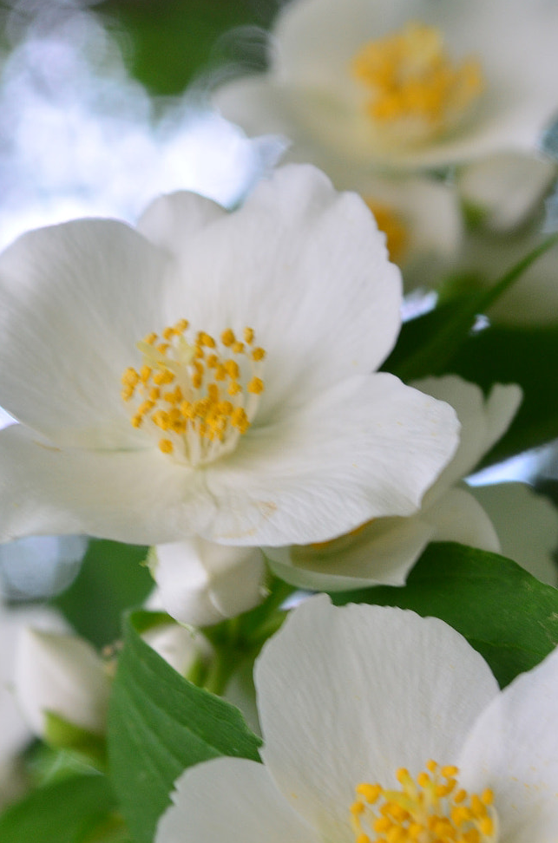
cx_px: 222
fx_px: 3175
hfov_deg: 10.0
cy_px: 404
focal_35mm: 136
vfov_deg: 15.1
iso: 400
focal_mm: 55
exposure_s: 1/20
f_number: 8
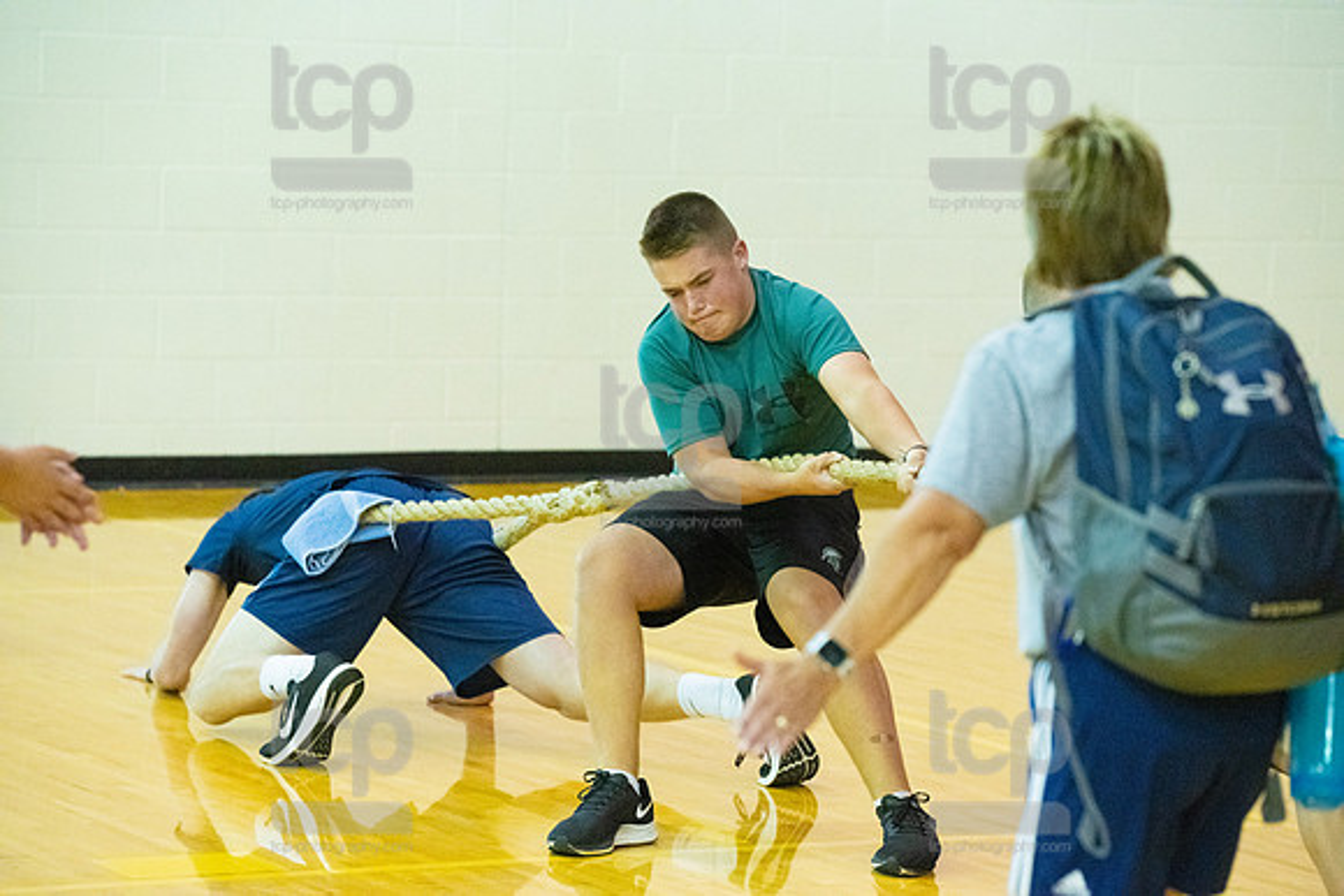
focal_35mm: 145
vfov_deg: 9.5
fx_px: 5414
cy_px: 448
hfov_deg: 14.2
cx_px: 672
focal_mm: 145
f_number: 4.5
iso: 6400
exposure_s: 1/640
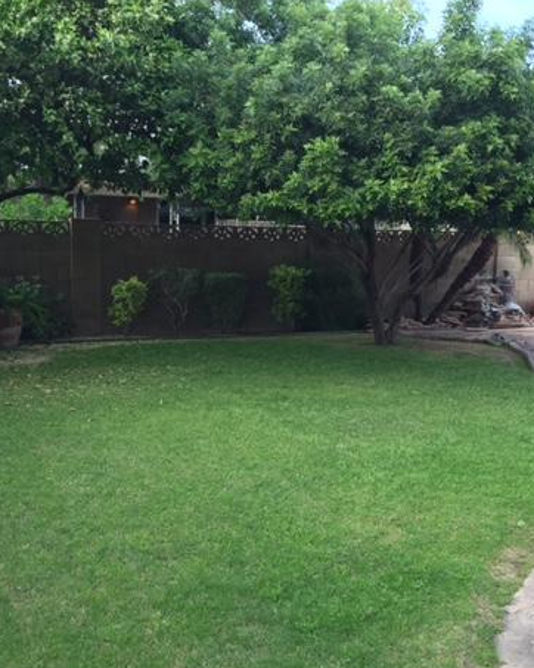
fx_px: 791
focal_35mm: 40
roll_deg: -1.3
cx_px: 280
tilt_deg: -7.3
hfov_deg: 37.3
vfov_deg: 45.8
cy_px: 351
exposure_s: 1/120
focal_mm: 4.15
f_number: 2.2
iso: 40
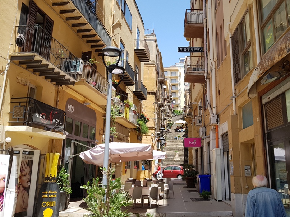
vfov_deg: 42.7
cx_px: 173
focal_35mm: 33
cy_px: 87
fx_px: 276
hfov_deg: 55.0
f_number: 1.7
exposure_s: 1/1096
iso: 50
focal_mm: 4.2
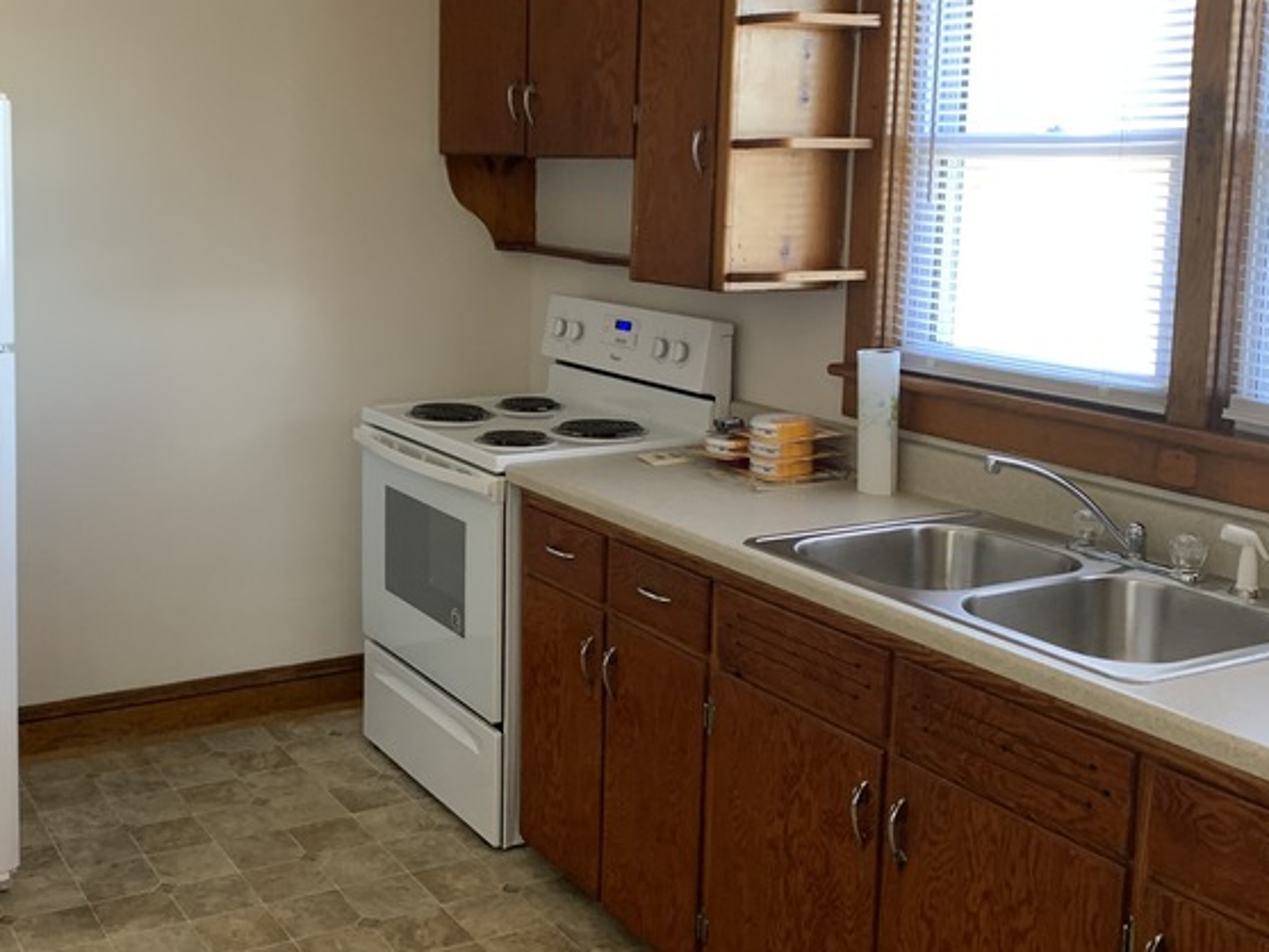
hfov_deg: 44.3
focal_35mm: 42
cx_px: 458
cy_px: 375
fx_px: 1540
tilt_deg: -6.3
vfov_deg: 34.2
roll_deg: -0.5
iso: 200
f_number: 1.8
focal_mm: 4.25
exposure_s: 1/60
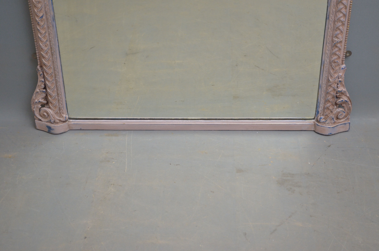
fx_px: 693
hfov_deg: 30.6
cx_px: 190
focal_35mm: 66
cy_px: 126
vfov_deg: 20.5
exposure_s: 1/125
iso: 1250
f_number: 5.6
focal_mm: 44
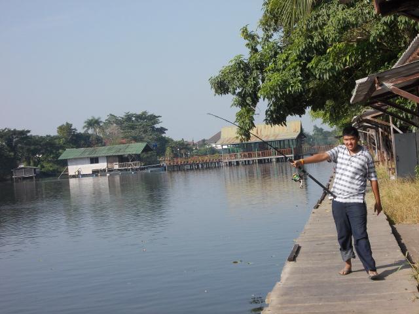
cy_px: 157
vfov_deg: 20.7
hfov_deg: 27.4
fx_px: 859
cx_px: 210
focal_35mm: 71
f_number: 4.3
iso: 80
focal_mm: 10
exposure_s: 1/500
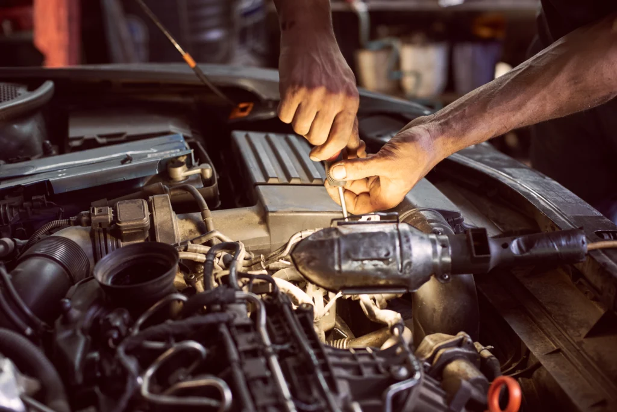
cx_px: 308
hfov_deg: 39.6
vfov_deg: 27.0
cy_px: 206
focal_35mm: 50
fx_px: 857
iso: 500
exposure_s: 1/80
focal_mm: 50
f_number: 2.8
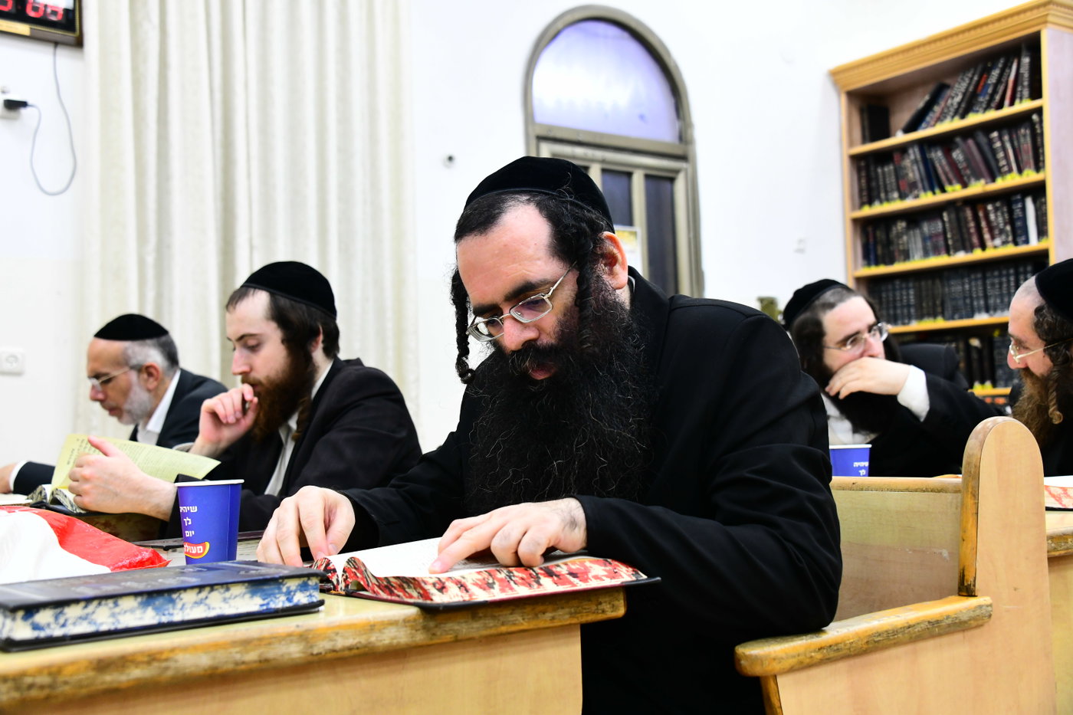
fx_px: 1252
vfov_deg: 31.9
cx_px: 536
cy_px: 358
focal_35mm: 42
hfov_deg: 46.4
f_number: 5.6
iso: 1600
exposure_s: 1/125
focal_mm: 42
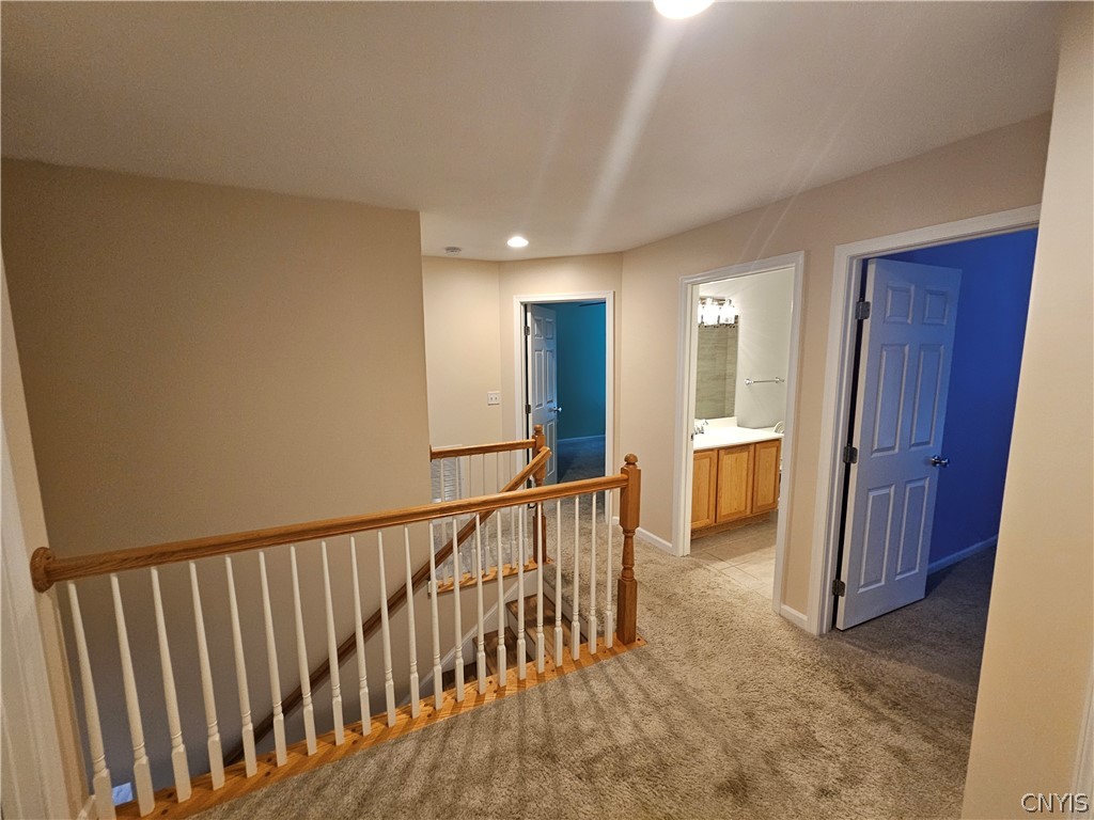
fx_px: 411
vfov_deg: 89.9
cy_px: 410
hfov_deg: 106.2
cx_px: 547
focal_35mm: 13
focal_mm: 2.2
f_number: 2.2
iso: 320
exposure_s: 1/40
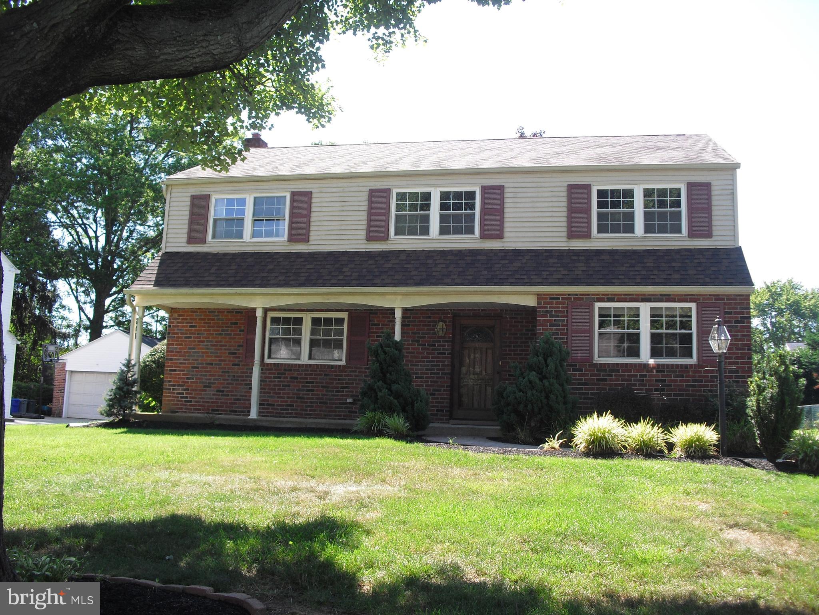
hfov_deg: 51.4
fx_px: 852
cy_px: 308
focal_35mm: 36
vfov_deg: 39.7
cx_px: 410
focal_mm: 6.3
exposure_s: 1/320
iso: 100
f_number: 3.1
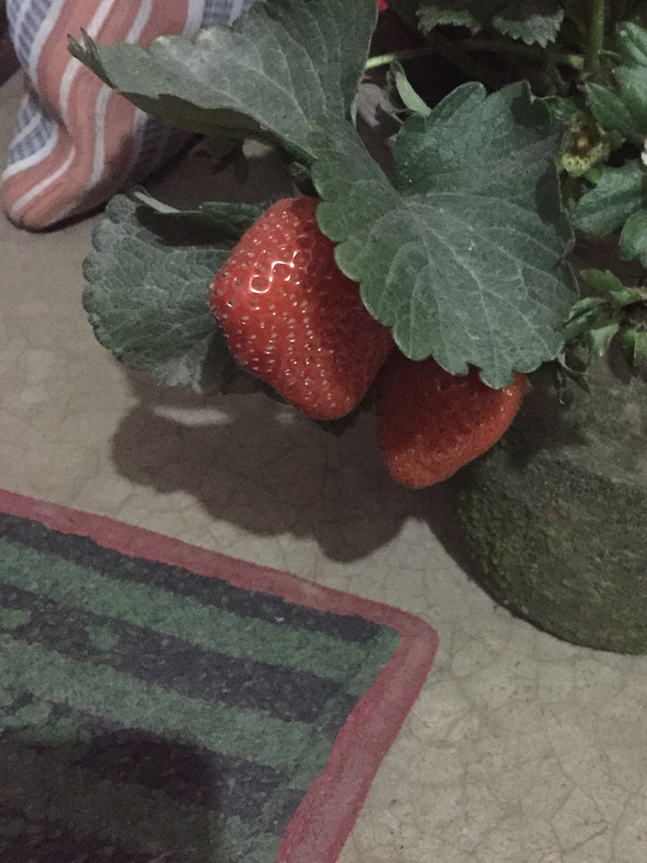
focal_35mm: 50
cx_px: 533
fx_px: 1246
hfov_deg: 28.4
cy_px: 352
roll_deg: -3.1
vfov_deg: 38.1
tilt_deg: -34.8
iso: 1250
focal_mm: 4.15
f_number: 2.2
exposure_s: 1/17
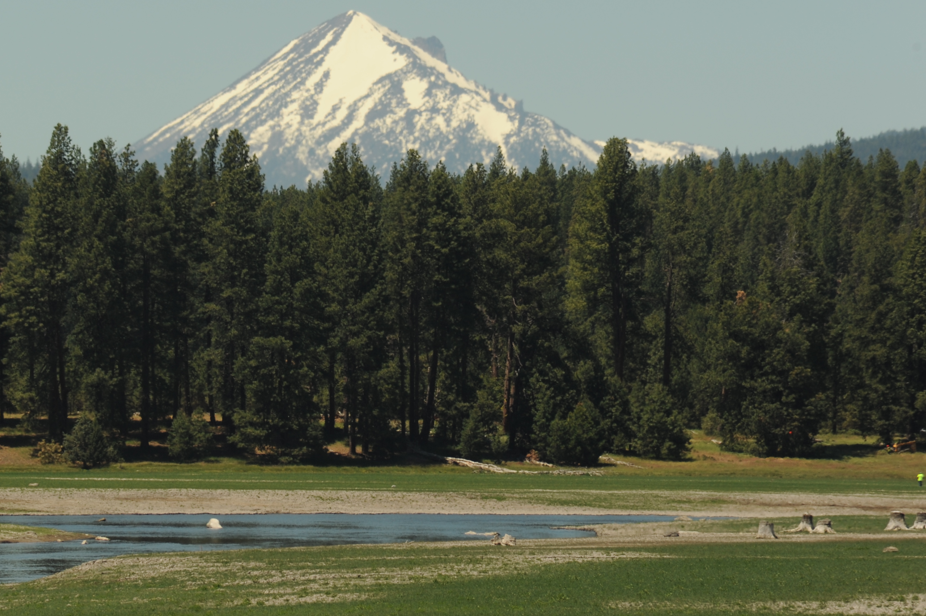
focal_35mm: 451
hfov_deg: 4.6
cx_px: 244
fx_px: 11594
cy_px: 305
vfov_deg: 3.0
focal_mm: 300
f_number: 10
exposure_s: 1/400
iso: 200
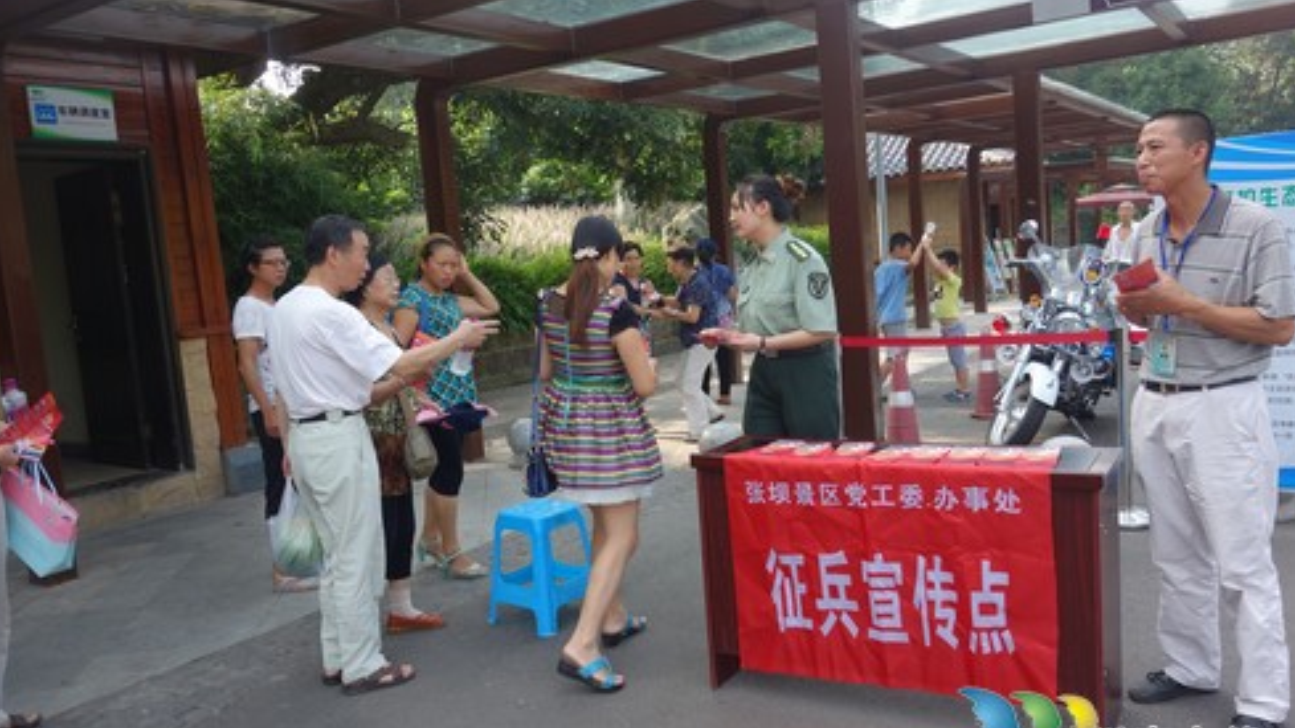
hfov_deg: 64.3
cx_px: 638
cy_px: 367
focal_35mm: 30
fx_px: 1030
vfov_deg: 38.9
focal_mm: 10.4
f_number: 5
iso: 125
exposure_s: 1/100
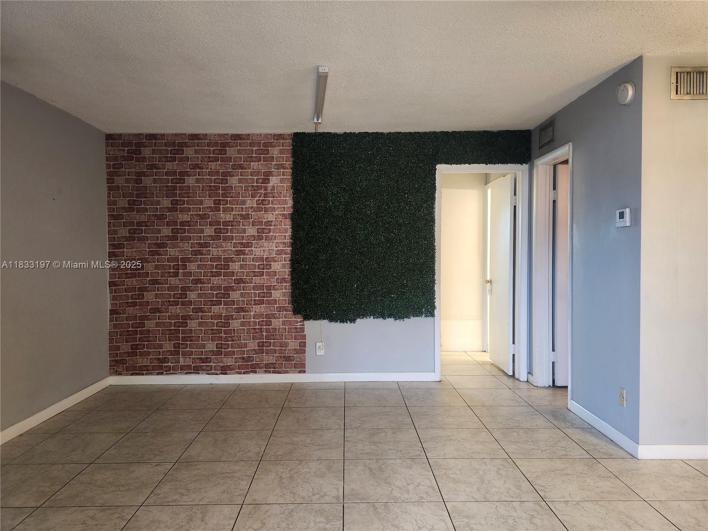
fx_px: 470
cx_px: 354
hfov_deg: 73.9
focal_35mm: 23
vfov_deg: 58.9
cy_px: 266
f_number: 1.8
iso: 640
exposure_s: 1/40
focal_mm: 5.54
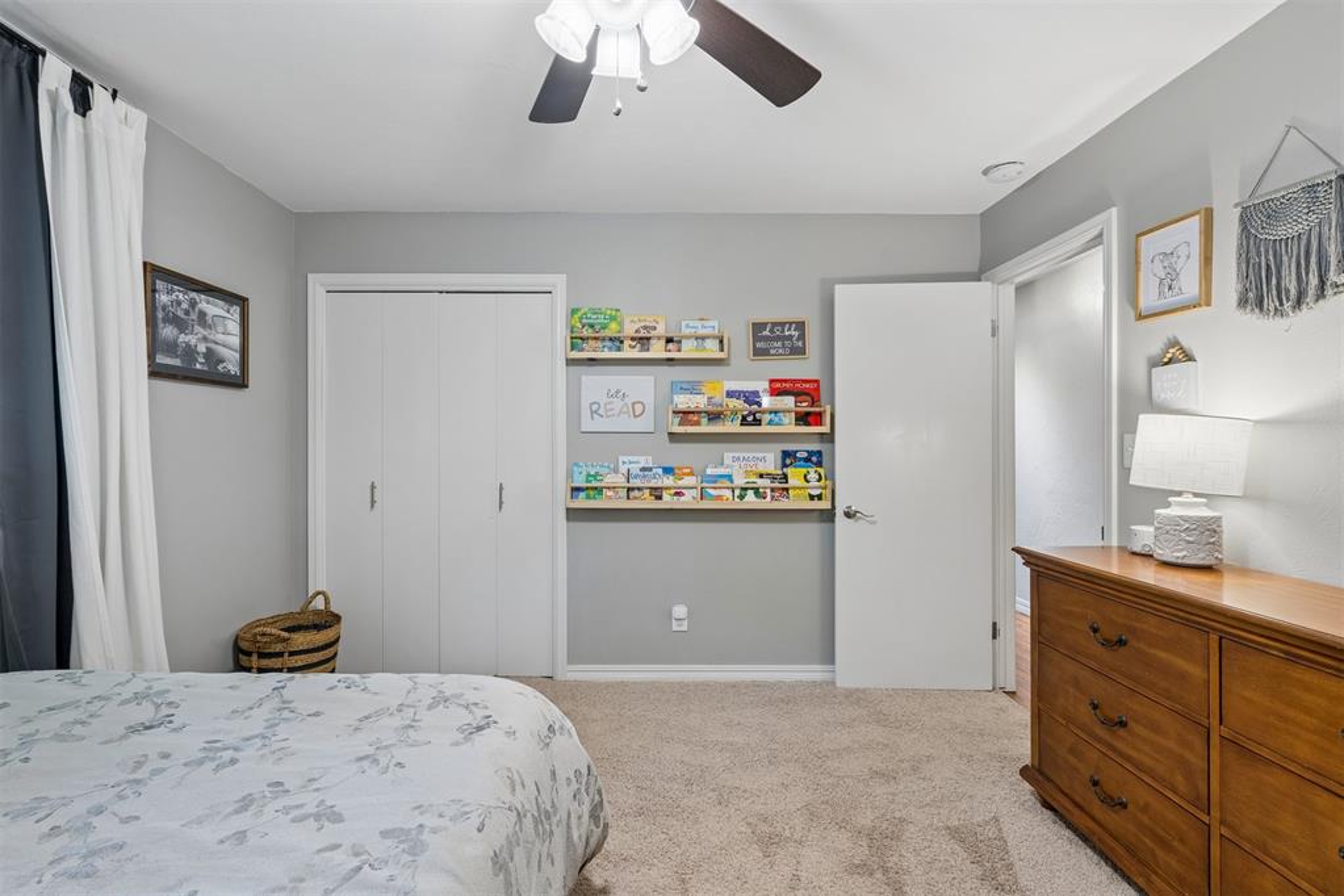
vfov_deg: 73.7
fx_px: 597
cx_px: 672
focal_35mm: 16
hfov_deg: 96.7
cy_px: 448
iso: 200
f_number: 8
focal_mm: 16
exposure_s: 1/4
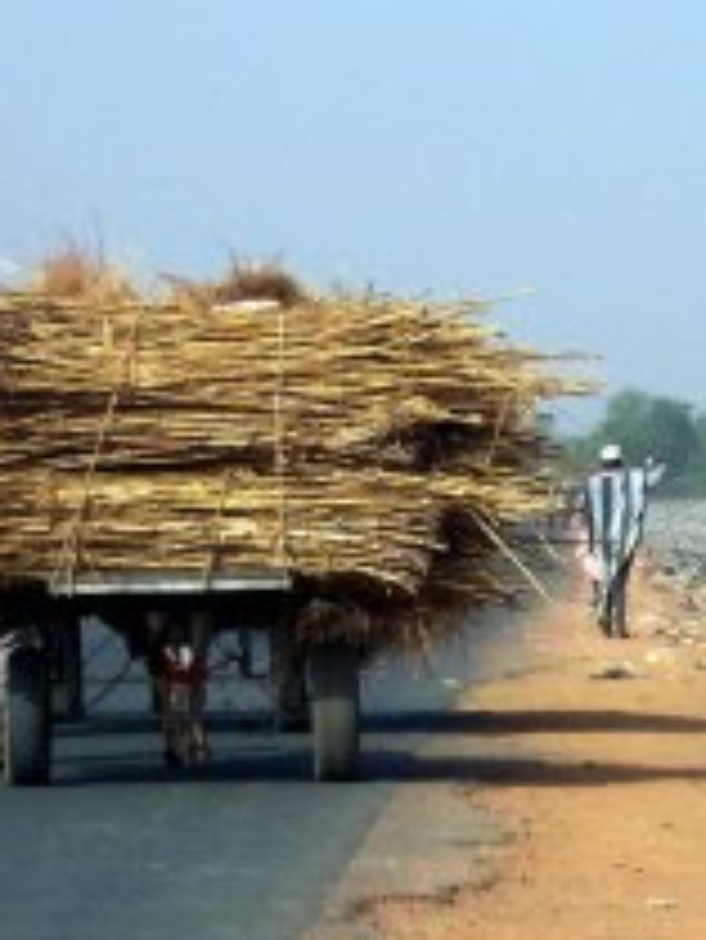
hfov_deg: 6.2
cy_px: 526
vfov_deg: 8.4
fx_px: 6411
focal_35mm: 236
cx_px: 971
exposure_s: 1/500
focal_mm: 24
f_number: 8
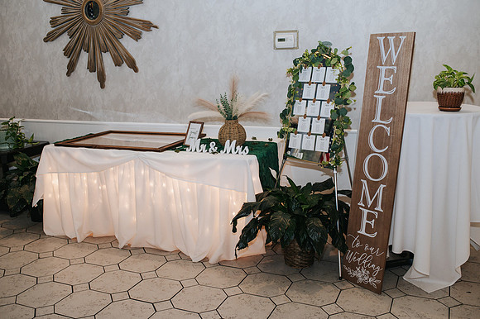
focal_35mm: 36
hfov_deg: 53.1
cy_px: 160
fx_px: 481
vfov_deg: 36.8
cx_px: 240
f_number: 3.2
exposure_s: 1/200
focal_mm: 35
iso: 800
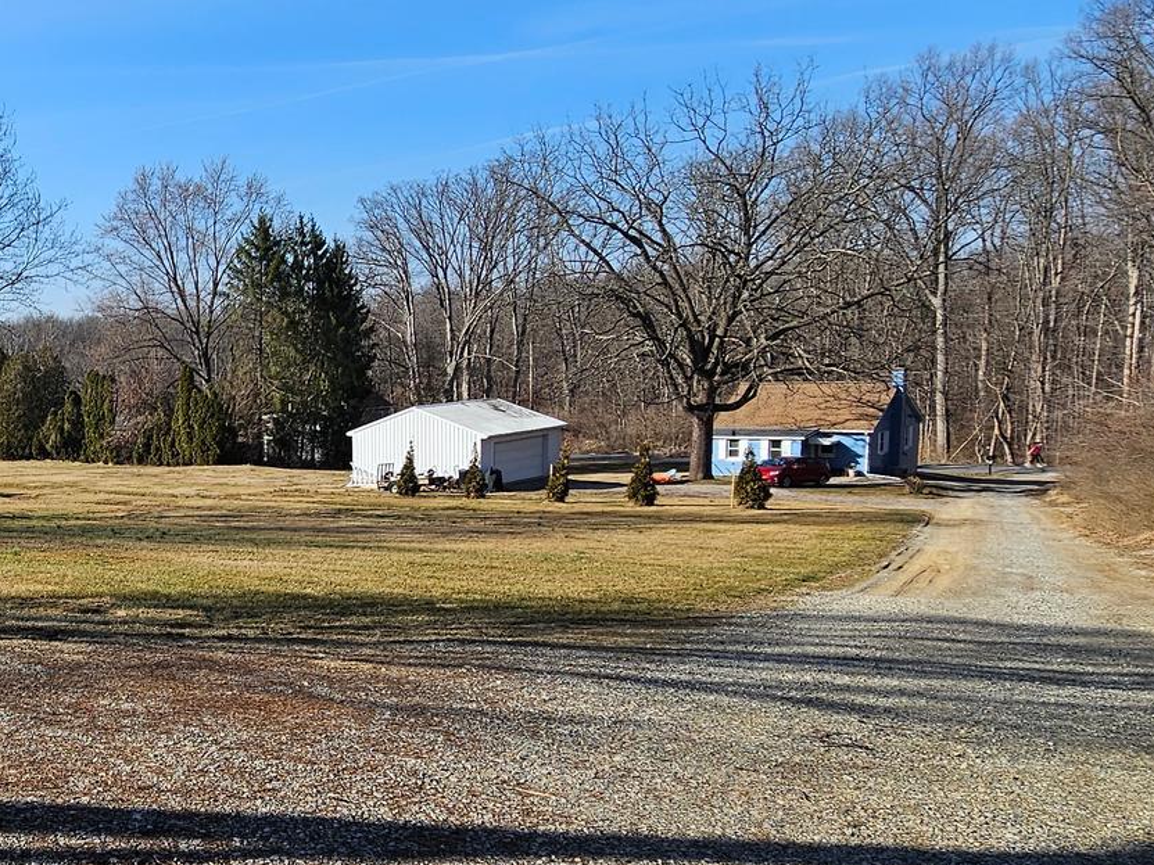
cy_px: 509
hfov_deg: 49.0
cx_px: 64
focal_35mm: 32
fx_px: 1067
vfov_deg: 44.0
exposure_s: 1/1989
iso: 50
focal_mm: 2.2
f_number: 2.2
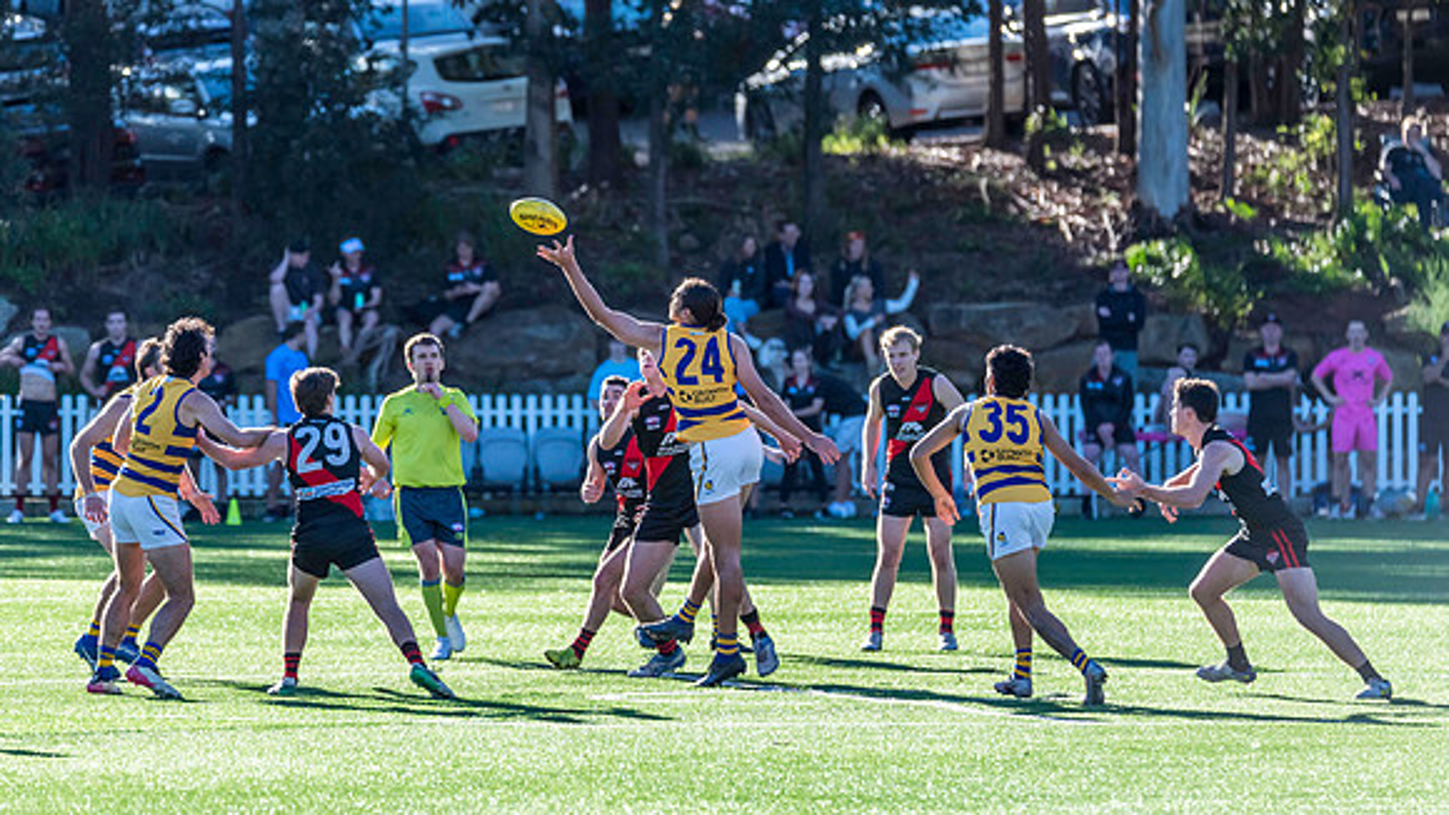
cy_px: 318
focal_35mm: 377
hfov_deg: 5.7
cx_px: 703
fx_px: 14496
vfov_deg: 3.2
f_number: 6
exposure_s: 1/2000
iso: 800
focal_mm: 350
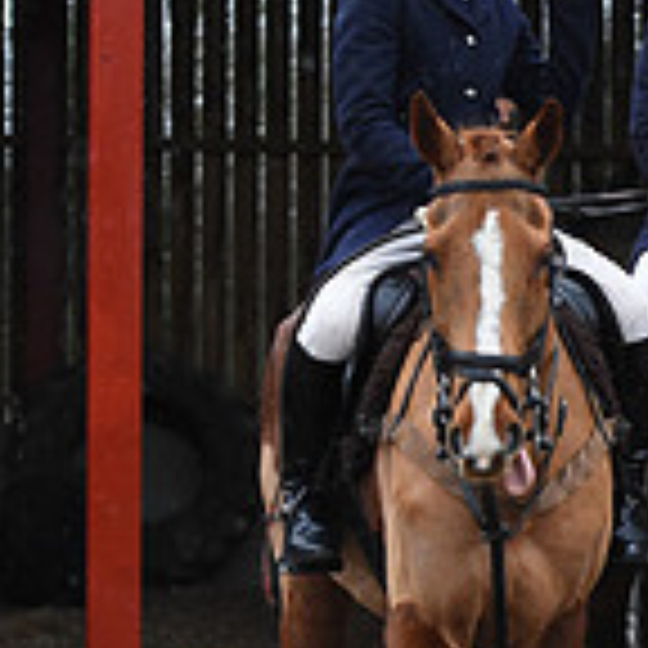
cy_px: 356
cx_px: 1152
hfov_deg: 7.1
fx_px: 5062
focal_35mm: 239
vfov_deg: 7.3
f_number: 3.5
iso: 4000
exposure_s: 1/800
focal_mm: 70
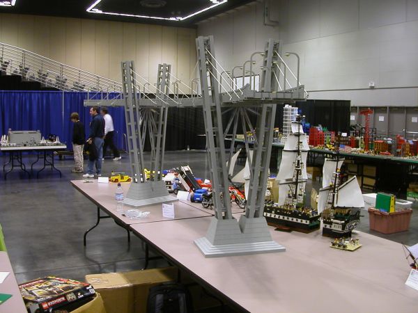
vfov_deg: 38.7
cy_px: 156
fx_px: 447
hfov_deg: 50.1
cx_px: 209
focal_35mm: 37
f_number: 2.7
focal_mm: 5.6
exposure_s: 1/11.1
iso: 100
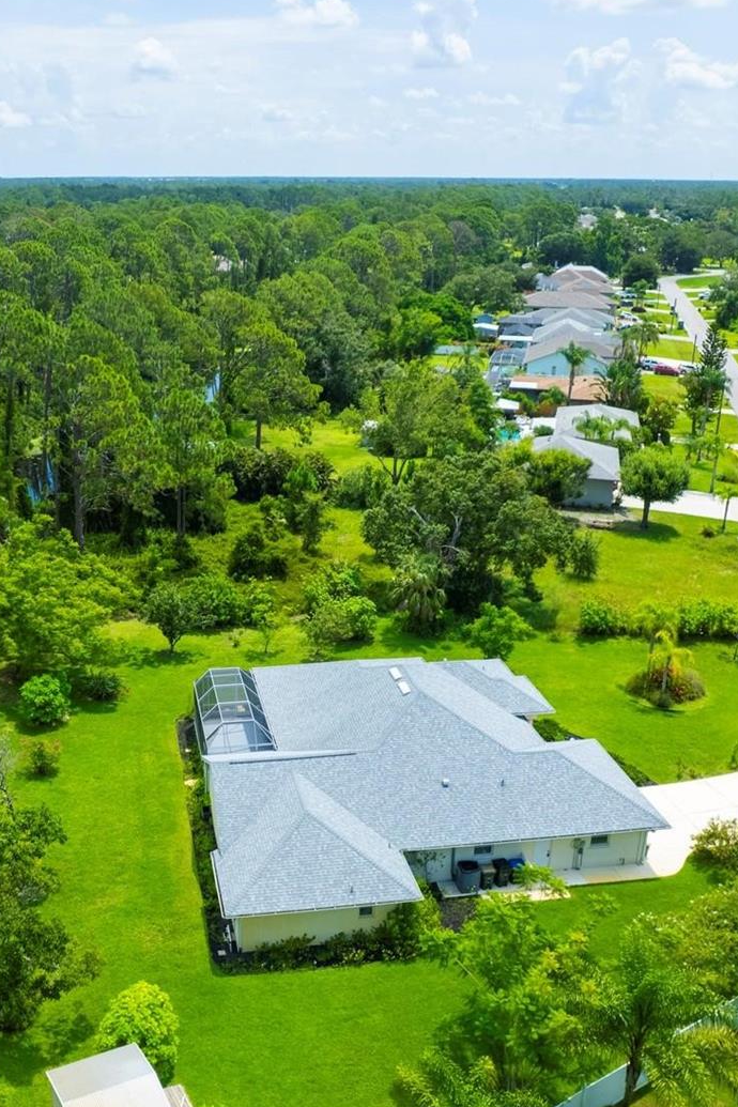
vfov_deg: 55.8
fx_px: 1045
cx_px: 248
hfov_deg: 38.5
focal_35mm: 34
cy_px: 556
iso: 100
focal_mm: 8.38
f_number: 2.8
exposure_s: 1/80
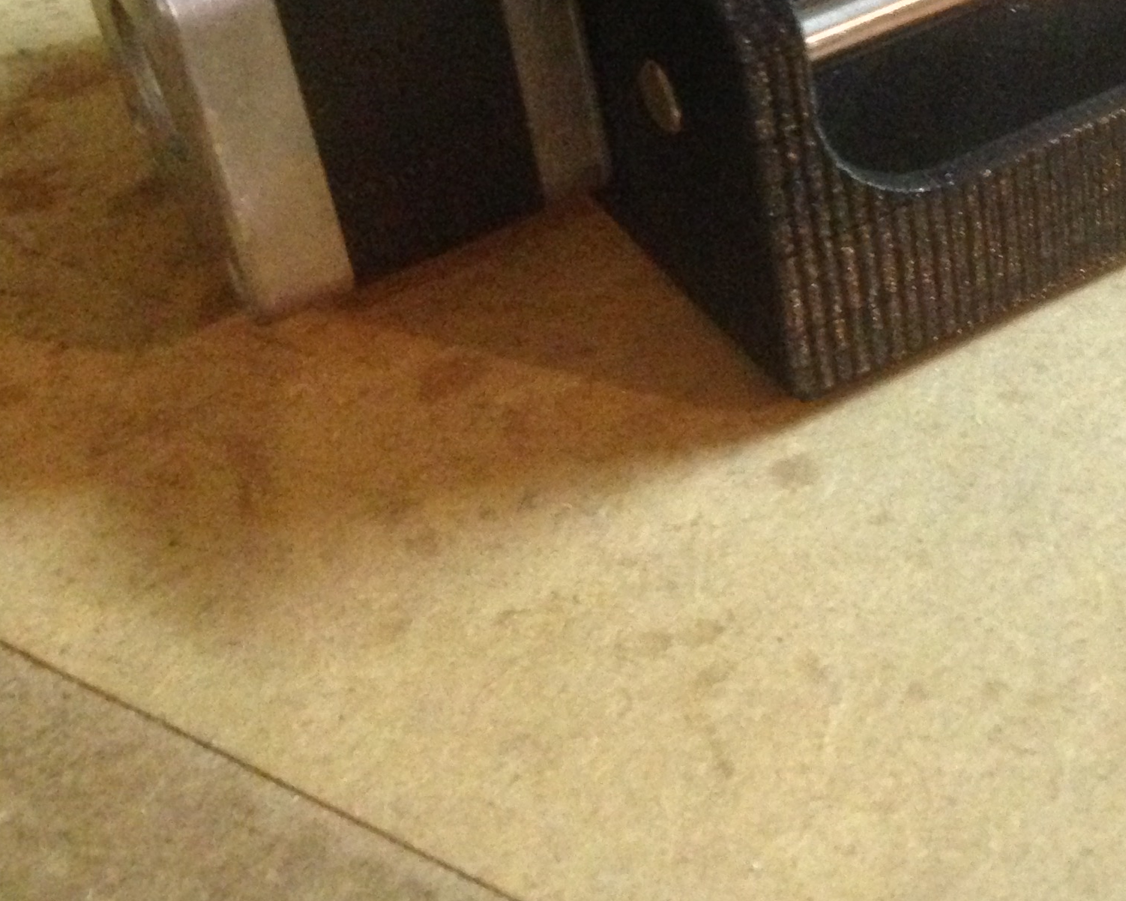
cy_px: 10
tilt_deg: -31.6
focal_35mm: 70
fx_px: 2333
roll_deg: +2.0
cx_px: 1137
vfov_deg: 21.2
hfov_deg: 25.7
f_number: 2.4
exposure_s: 1/15
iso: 640
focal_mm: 4.12
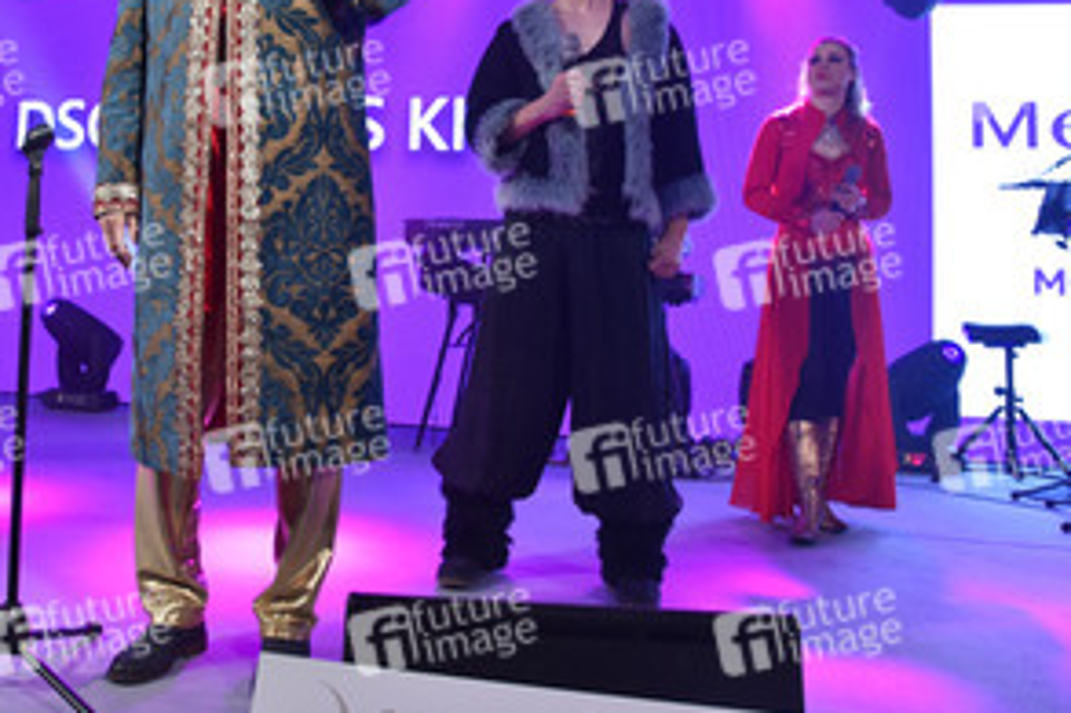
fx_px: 1100
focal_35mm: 37
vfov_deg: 35.1
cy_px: 176
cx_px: 345
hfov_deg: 50.8
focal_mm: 24
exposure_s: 1/125
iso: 1250
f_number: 5.6
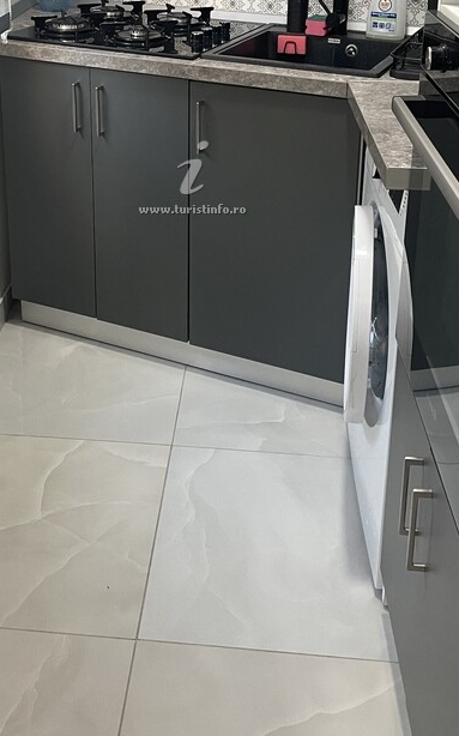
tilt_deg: -18.4
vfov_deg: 41.8
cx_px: 176
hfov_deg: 27.9
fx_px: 922
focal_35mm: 46
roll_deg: -0.2
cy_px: 159
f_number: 1.6
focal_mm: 4.2
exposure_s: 1/74
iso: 125
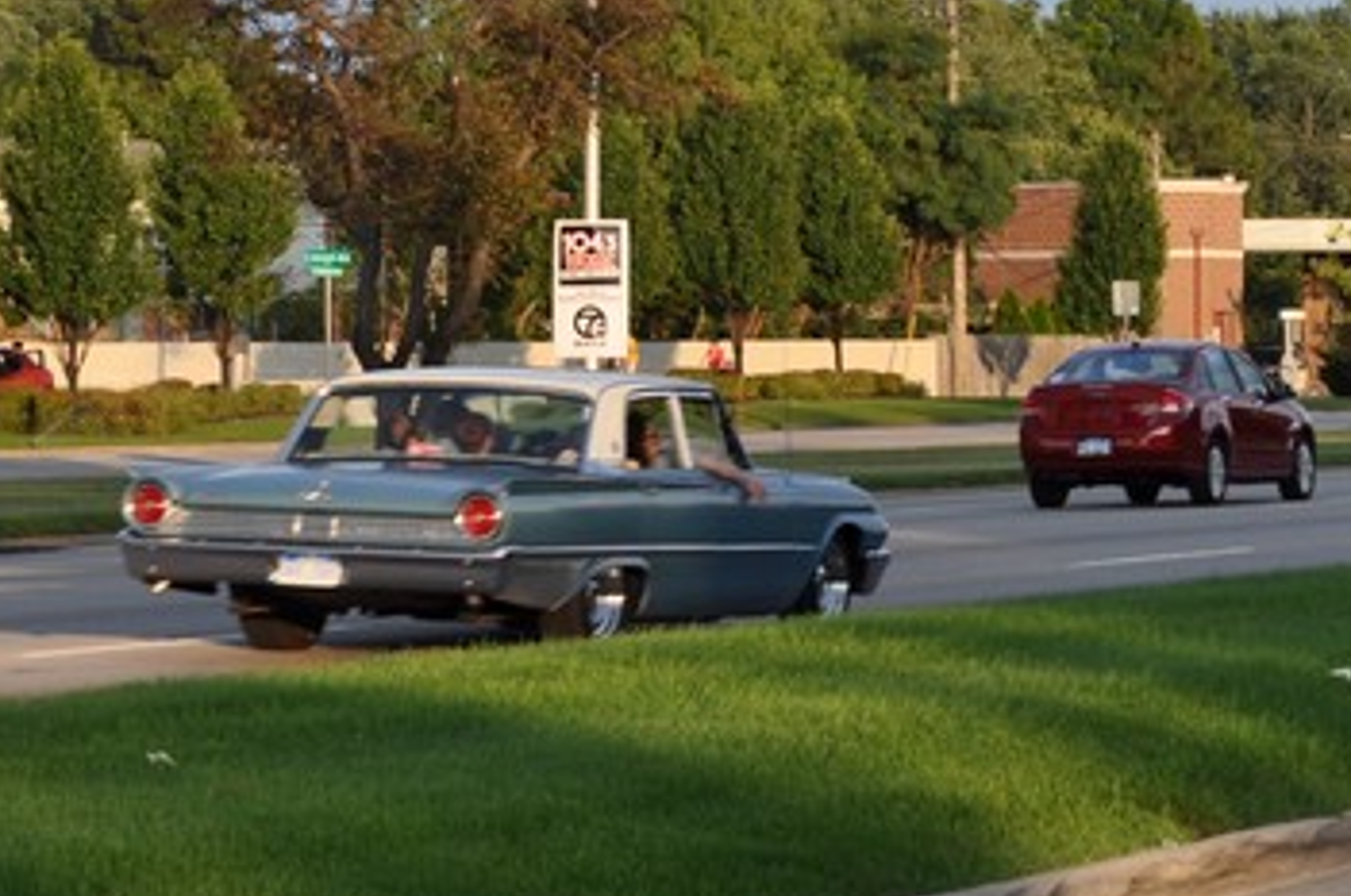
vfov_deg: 7.3
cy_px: 252
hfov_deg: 10.9
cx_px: 762
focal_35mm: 188
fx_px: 7051
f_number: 7.1
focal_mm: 55
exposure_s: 1/200
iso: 200
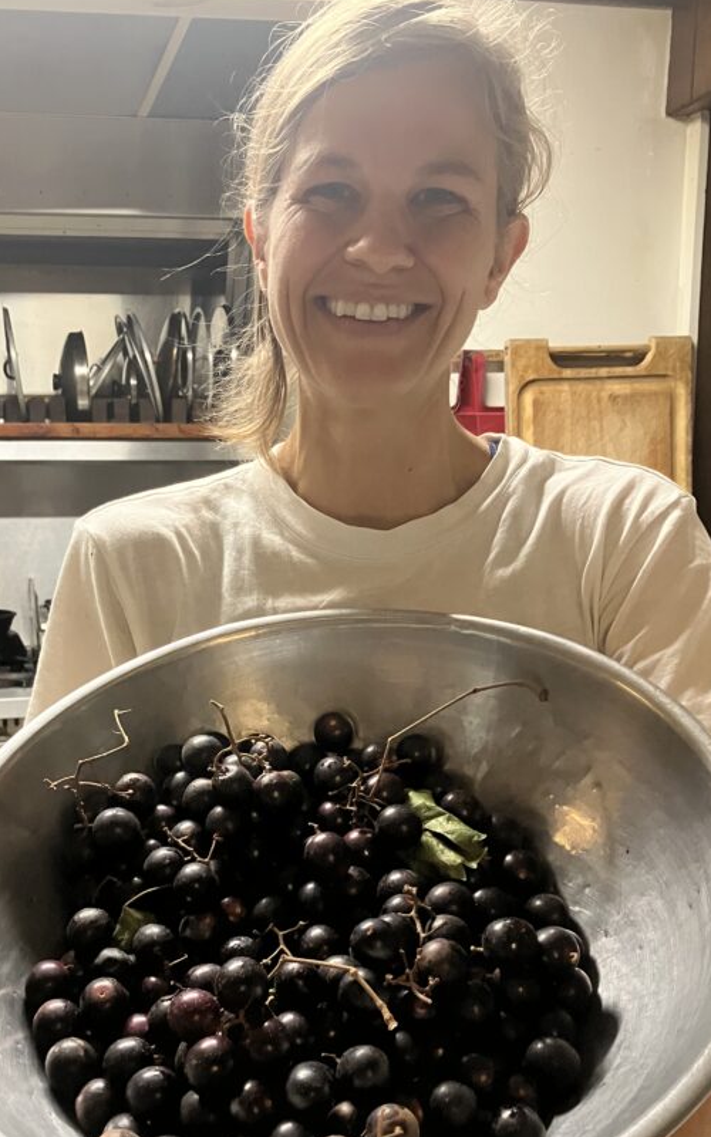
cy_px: 689
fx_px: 1178
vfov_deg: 51.2
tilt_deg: -10.0
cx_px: 245
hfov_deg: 33.3
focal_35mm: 38
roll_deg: +1.6
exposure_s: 1/60
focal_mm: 3.99
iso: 250
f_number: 1.8
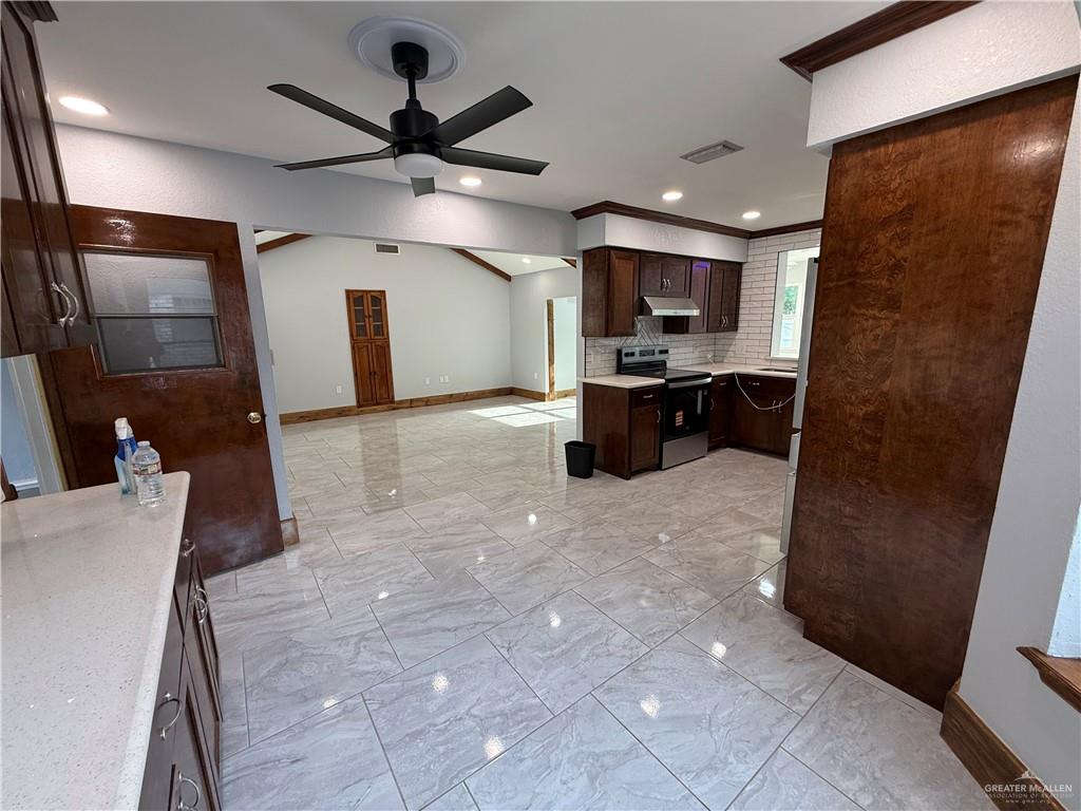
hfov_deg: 102.1
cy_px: 406
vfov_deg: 85.7
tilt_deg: -11.0
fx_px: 437
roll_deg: +0.2
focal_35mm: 14
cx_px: 540
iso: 125
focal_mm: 2.22
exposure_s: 1/99
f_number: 2.2
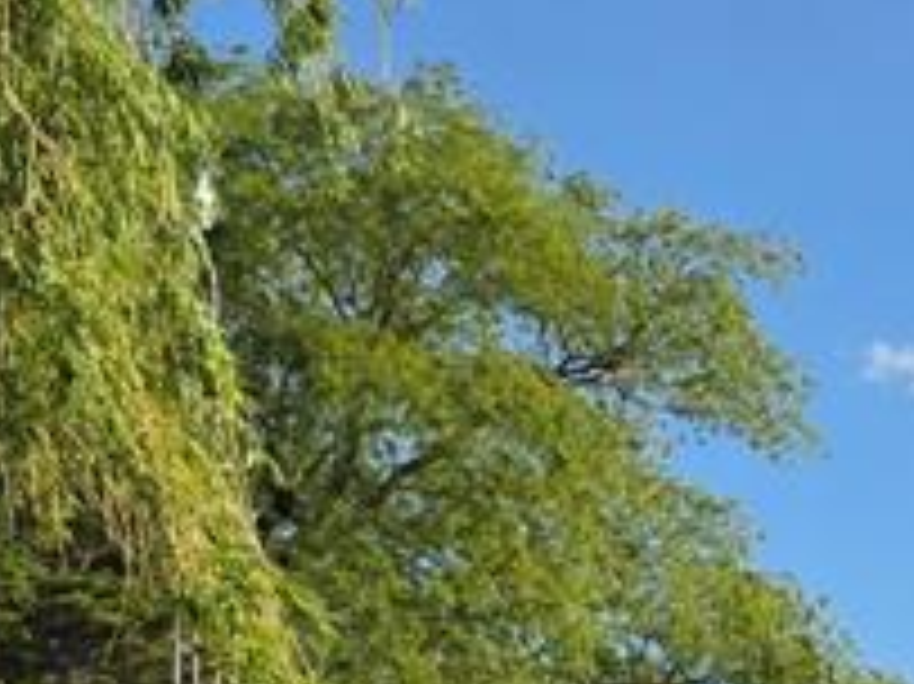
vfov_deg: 12.1
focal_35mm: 116
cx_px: 2242
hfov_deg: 12.8
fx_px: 3061
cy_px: 1071
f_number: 1.7
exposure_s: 1/5778
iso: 80
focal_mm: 6.3
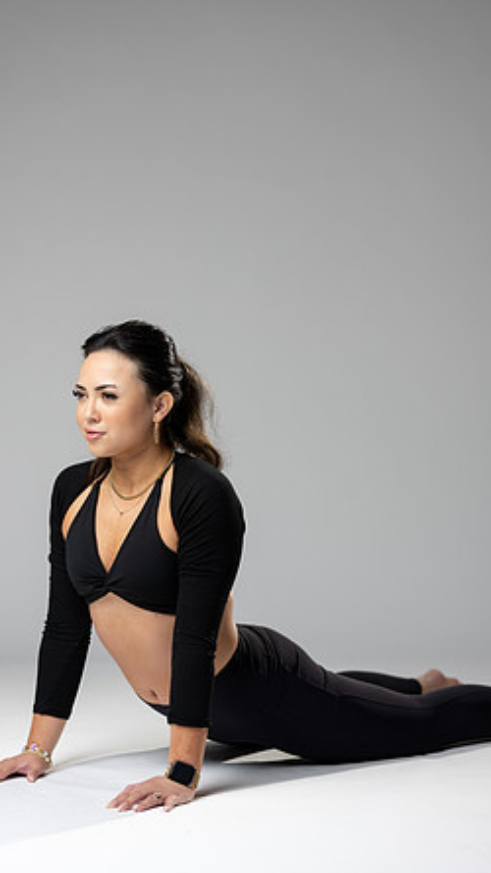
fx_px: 2085
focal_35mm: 90
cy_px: 436
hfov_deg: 13.4
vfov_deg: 23.7
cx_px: 230
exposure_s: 1/125
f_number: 2.8
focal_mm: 85
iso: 200
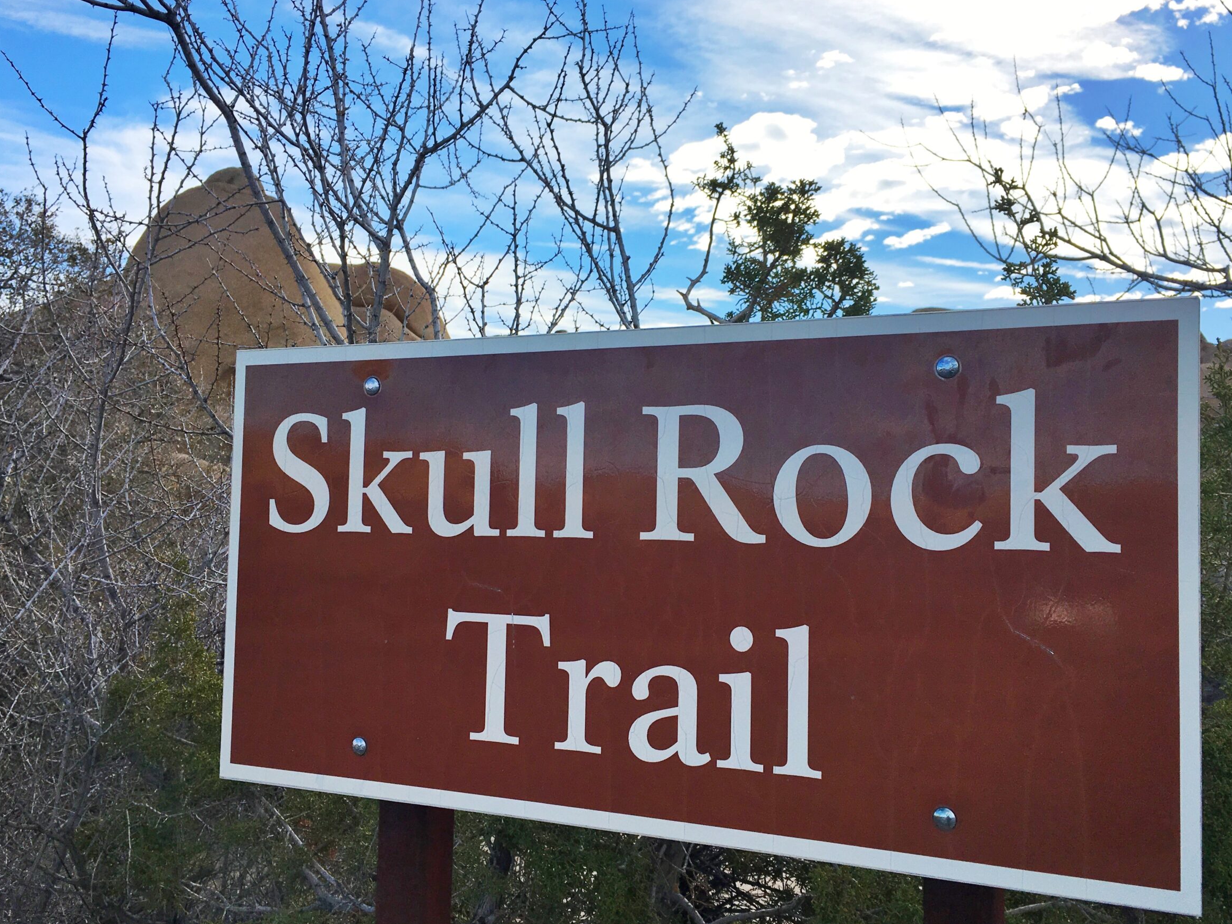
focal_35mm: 32
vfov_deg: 44.2
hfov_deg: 56.8
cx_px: 635
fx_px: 1139
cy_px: 473
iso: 25
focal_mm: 4.15
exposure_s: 1/1972
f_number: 2.2
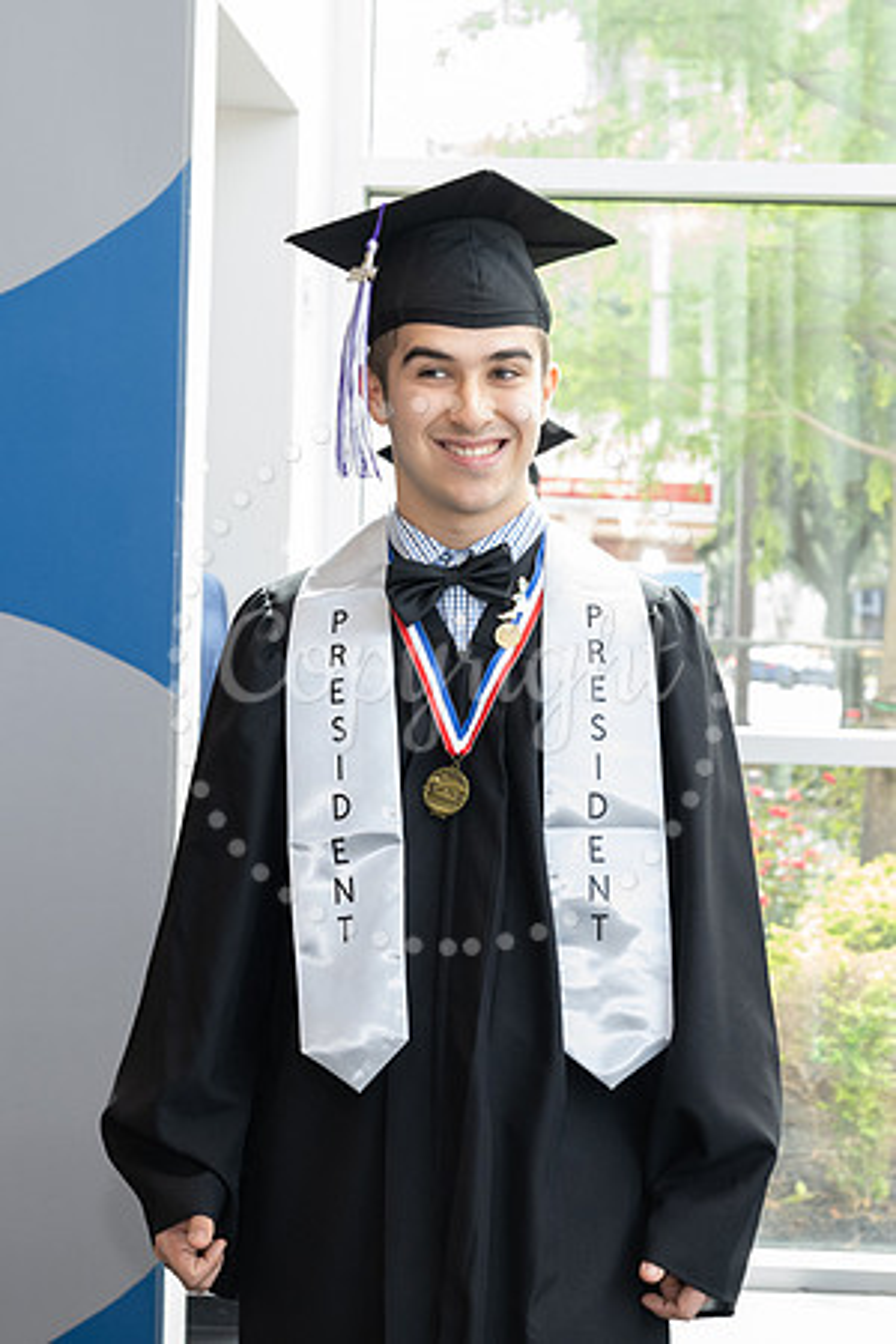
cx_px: 395
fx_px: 3327
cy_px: 620
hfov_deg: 15.3
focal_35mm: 89
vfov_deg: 22.8
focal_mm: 50
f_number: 5
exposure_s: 1/125
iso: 800
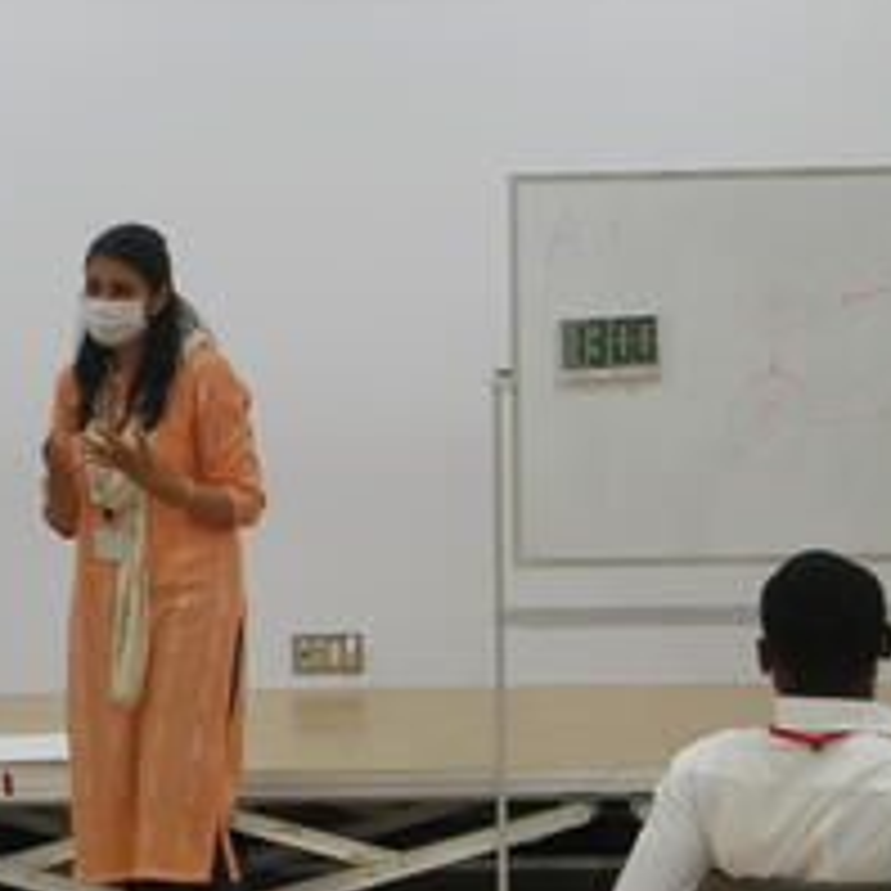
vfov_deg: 13.2
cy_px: 644
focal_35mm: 132
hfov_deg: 13.2
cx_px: 266
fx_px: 3844
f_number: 4
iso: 50
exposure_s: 1/15.8
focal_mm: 12.3
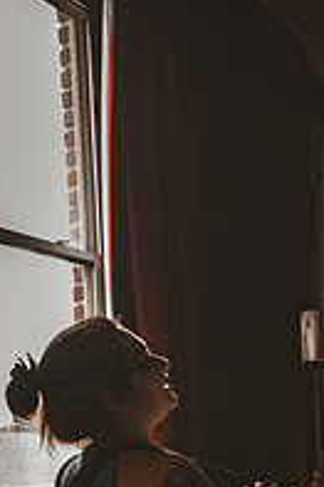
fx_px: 865
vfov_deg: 28.3
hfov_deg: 20.4
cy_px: 551
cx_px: 341
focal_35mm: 64
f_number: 2.8
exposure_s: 1/200
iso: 800
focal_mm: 28
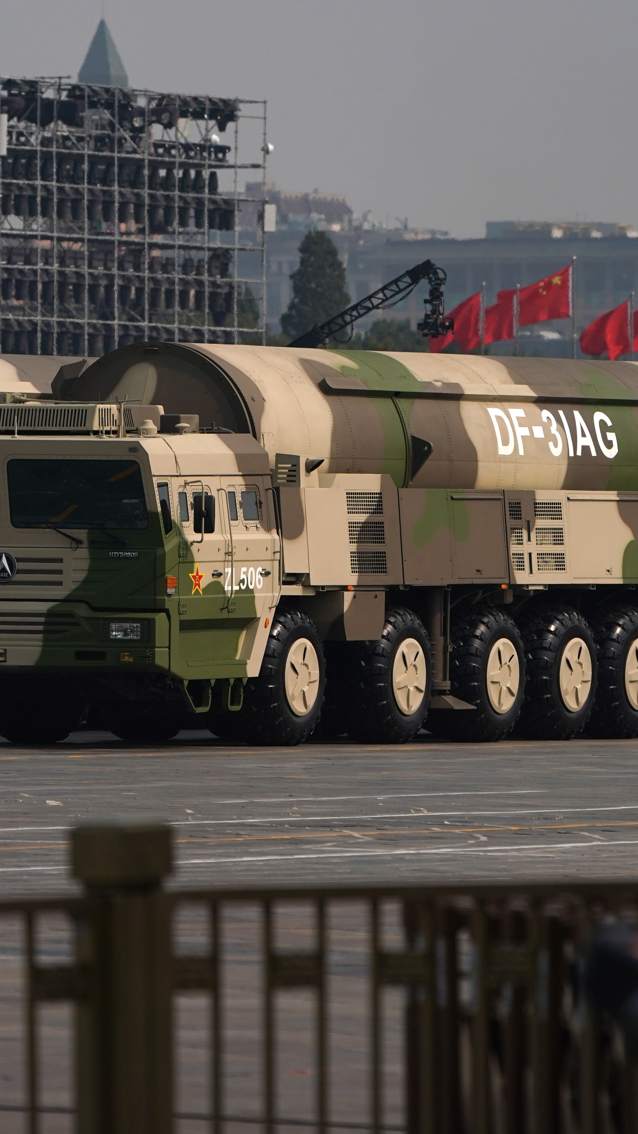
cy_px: 568
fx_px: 11699
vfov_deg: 5.6
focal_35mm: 389
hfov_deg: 3.1
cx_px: 198
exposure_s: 1/4000
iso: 320
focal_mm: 247
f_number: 6.3
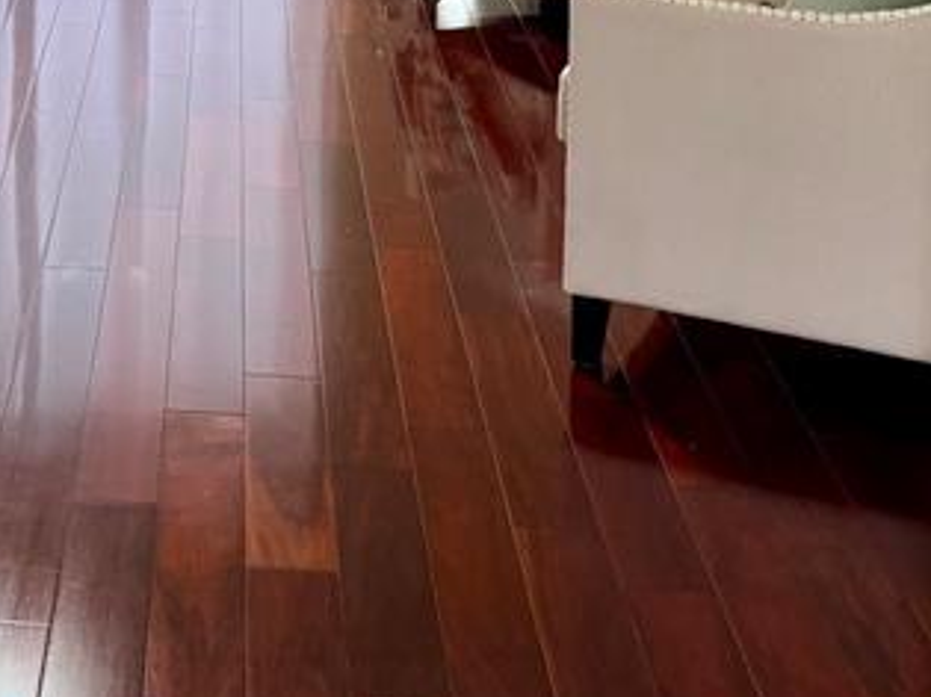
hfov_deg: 24.1
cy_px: -301
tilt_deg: -7.6
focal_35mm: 78
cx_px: 38
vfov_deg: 17.3
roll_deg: -1.4
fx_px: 2097
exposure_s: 1/60
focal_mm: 6.76
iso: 200
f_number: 1.78
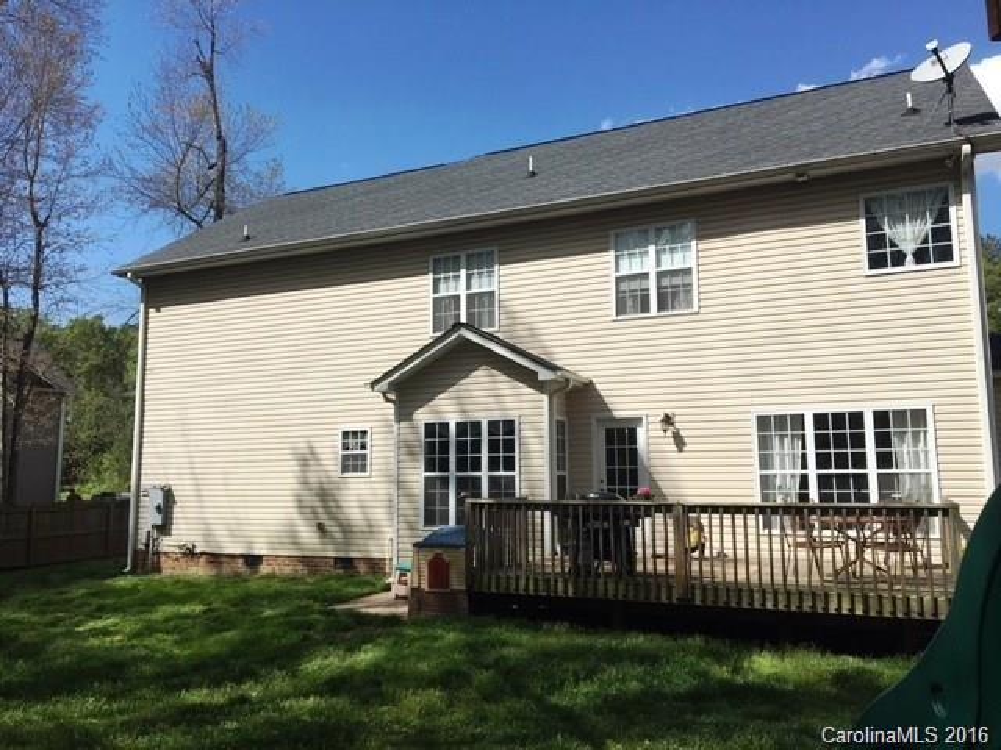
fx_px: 839
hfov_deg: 61.7
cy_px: 375
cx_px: 500
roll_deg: +0.4
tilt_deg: +7.2
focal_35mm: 29
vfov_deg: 48.2
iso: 25
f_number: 2.2
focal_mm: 4.15
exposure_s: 1/2564
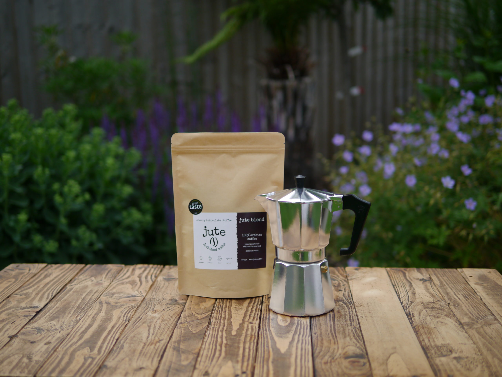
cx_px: 251
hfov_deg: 38.2
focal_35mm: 50
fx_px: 725
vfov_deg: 29.1
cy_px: 188
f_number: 1.4
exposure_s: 1/1600
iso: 160
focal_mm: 25
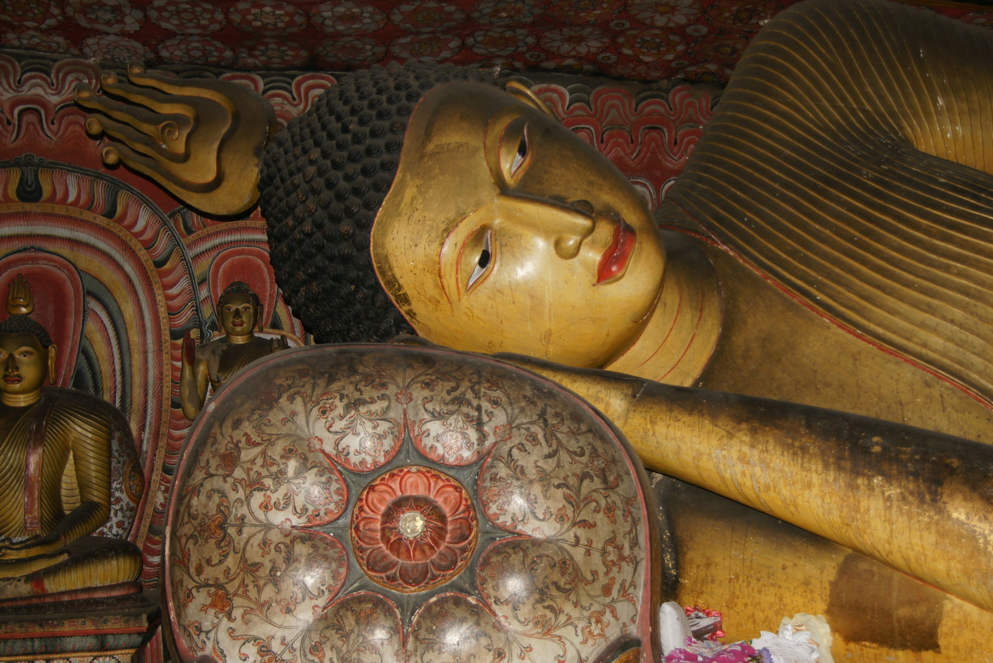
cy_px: 373
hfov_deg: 39.5
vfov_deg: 27.0
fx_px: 1379
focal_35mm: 50
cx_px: 549
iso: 200
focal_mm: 28
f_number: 4
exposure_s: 1/60
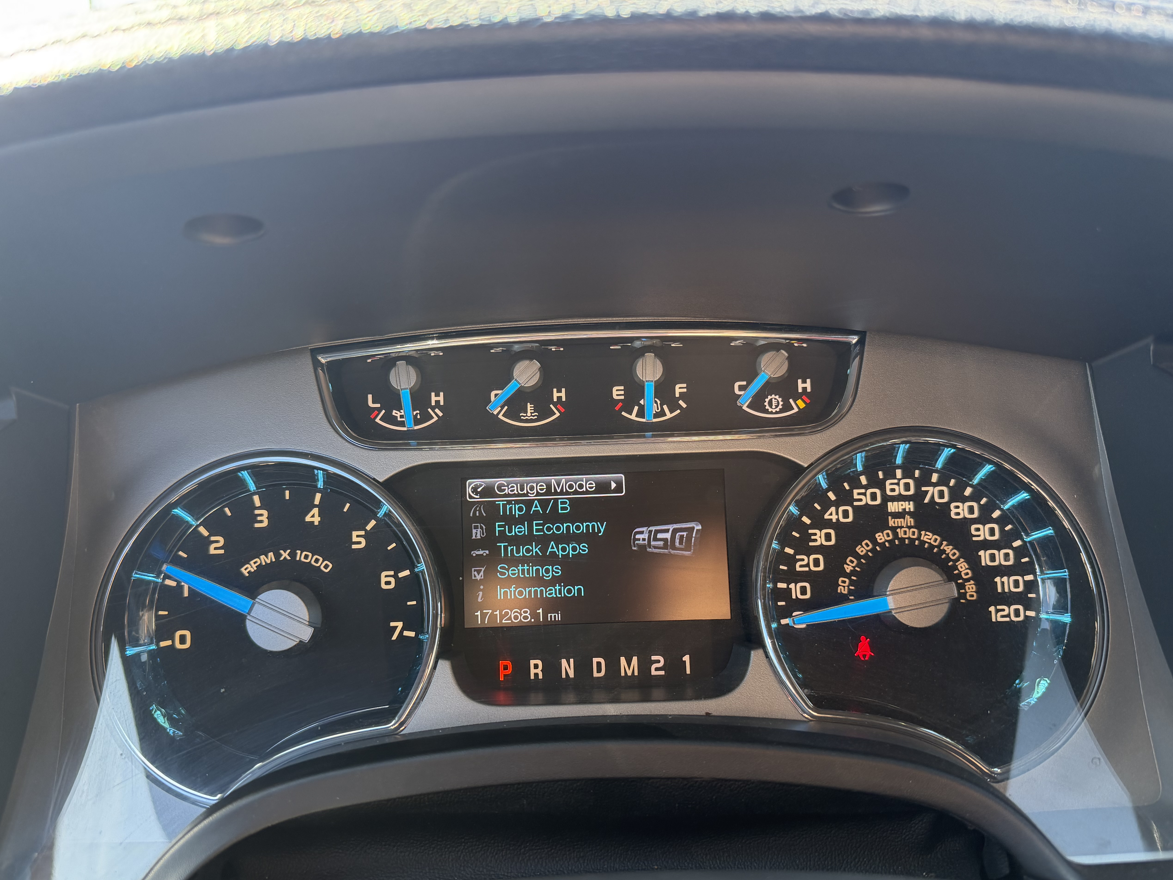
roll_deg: +0.2
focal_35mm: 27
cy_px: 481
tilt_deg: -19.1
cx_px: 571
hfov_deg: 65.3
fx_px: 915
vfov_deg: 51.3
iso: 160
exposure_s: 1/121
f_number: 1.78
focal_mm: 6.76
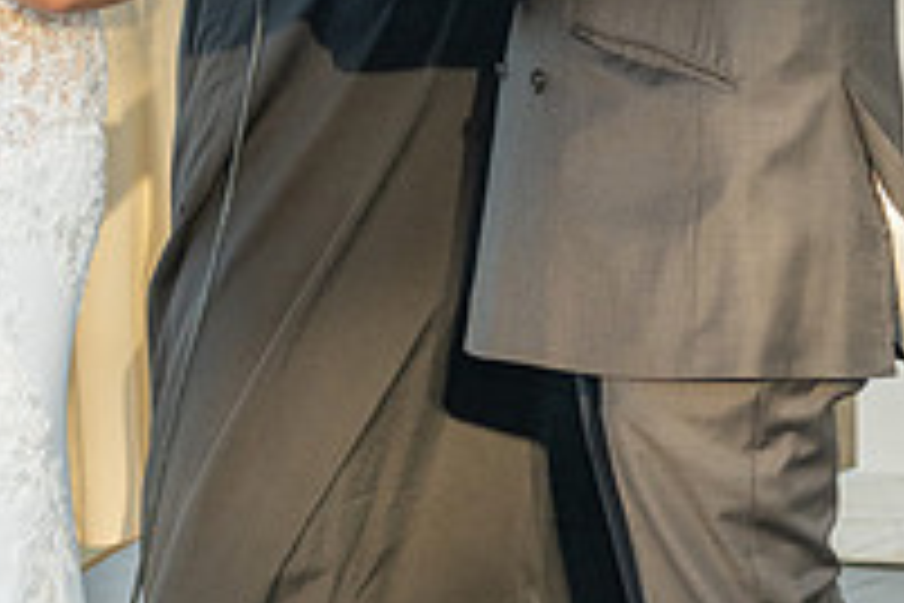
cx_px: 279
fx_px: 6629
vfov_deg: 5.2
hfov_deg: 7.8
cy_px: 103
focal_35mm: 264
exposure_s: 1/200
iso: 500
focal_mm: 70
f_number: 6.3
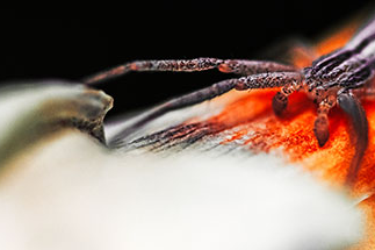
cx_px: 268
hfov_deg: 6.3
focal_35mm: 325
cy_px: 73
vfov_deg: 4.2
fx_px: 3384
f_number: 11
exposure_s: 1/3200
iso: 1600
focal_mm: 210
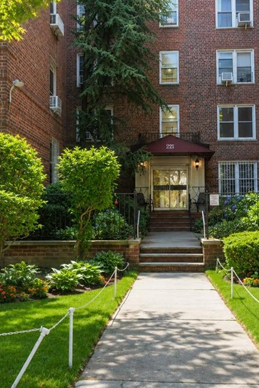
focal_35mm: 34
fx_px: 367
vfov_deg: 55.8
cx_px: 154
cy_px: 198
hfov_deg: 38.8
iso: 2500
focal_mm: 14.6
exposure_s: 1/125
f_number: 6.4
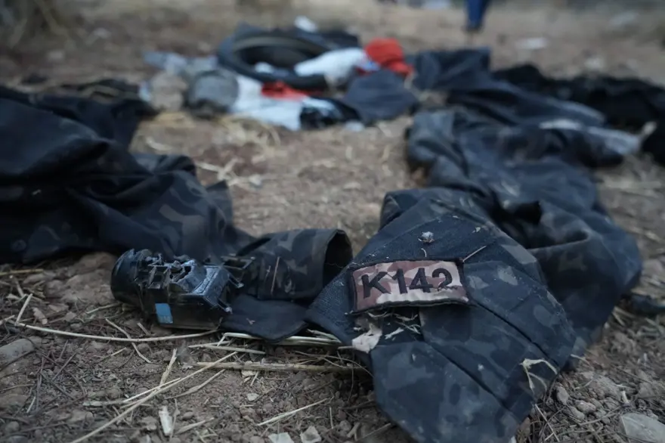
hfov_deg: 63.7
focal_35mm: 29
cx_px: 332
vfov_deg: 44.9
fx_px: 535
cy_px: 222
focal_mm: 29
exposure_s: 1/60
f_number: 4
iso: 8000
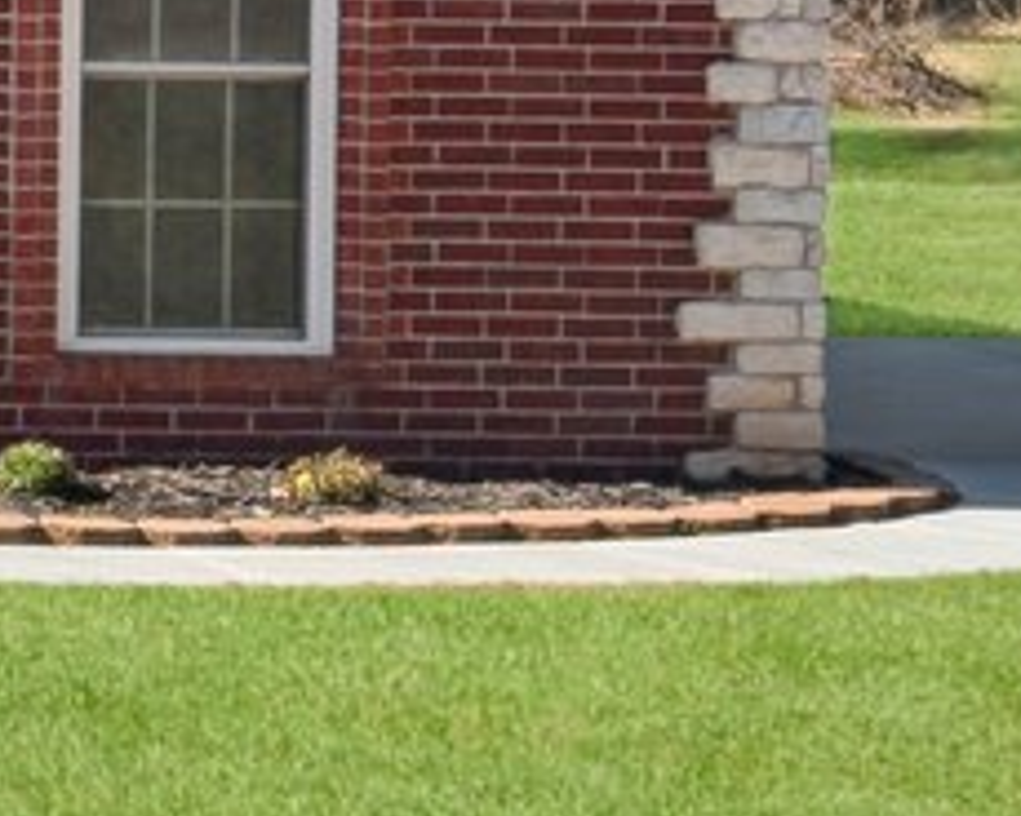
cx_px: -1891
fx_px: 7585
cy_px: -111
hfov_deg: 7.0
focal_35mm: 251
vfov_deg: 6.1
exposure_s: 1/500
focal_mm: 30
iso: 200
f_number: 7.1
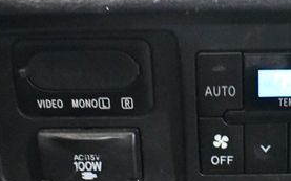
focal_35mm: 85
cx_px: 245
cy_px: 116
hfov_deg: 23.9
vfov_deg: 15.3
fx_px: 674
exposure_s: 1/13
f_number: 3.5
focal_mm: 18
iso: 12800
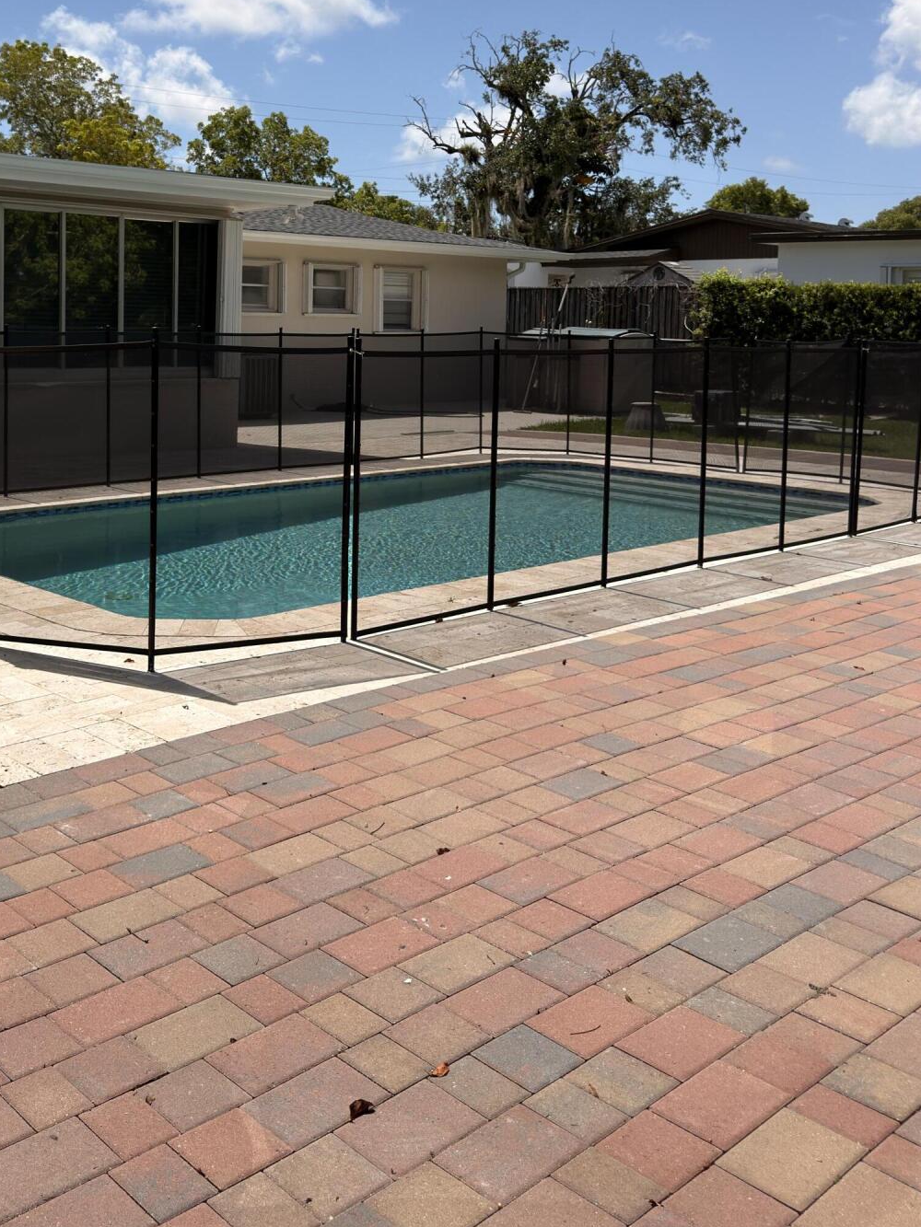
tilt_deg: -0.3
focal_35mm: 36
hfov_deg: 39.1
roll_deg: -0.9
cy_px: 367
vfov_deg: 50.0
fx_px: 1277
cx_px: 287
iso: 64
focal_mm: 6.76
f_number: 1.78
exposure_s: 1/8000
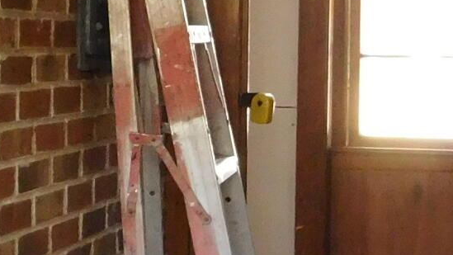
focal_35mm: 137
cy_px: 130
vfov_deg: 8.9
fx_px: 1646
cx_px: 159
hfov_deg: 15.6
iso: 400
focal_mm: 4
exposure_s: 1/15
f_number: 3
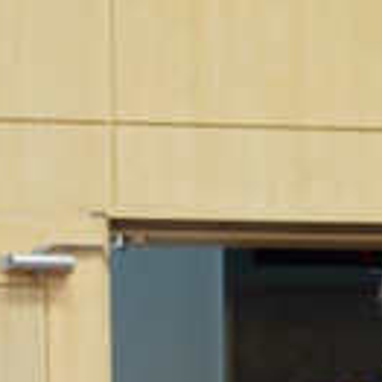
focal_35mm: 278
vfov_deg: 6.2
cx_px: 353
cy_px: 652
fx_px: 3471
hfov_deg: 6.3
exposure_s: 1/80
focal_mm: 61
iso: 1000
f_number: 4
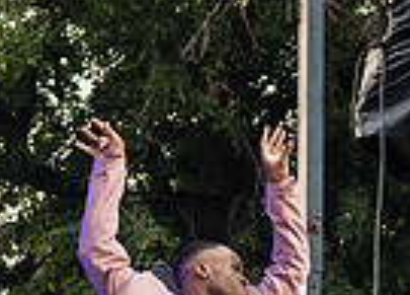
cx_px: -220
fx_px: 1563
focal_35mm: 134
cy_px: 520
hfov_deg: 13.9
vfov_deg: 10.2
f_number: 4
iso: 1000
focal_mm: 24
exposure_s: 1/640
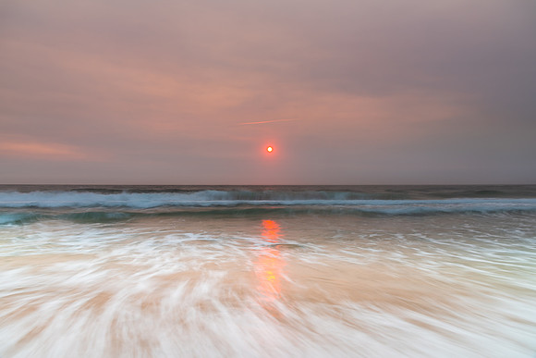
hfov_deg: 64.7
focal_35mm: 28
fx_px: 423
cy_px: 179
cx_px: 268
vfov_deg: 45.8
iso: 31
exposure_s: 1
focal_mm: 28
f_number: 11
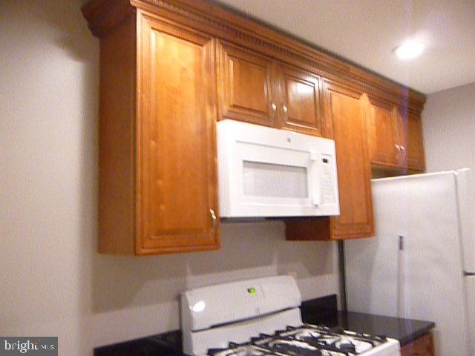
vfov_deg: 48.2
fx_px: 398
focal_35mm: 29
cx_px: 238
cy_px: 178
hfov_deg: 61.7
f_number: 3.3
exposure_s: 1/30
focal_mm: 5.2
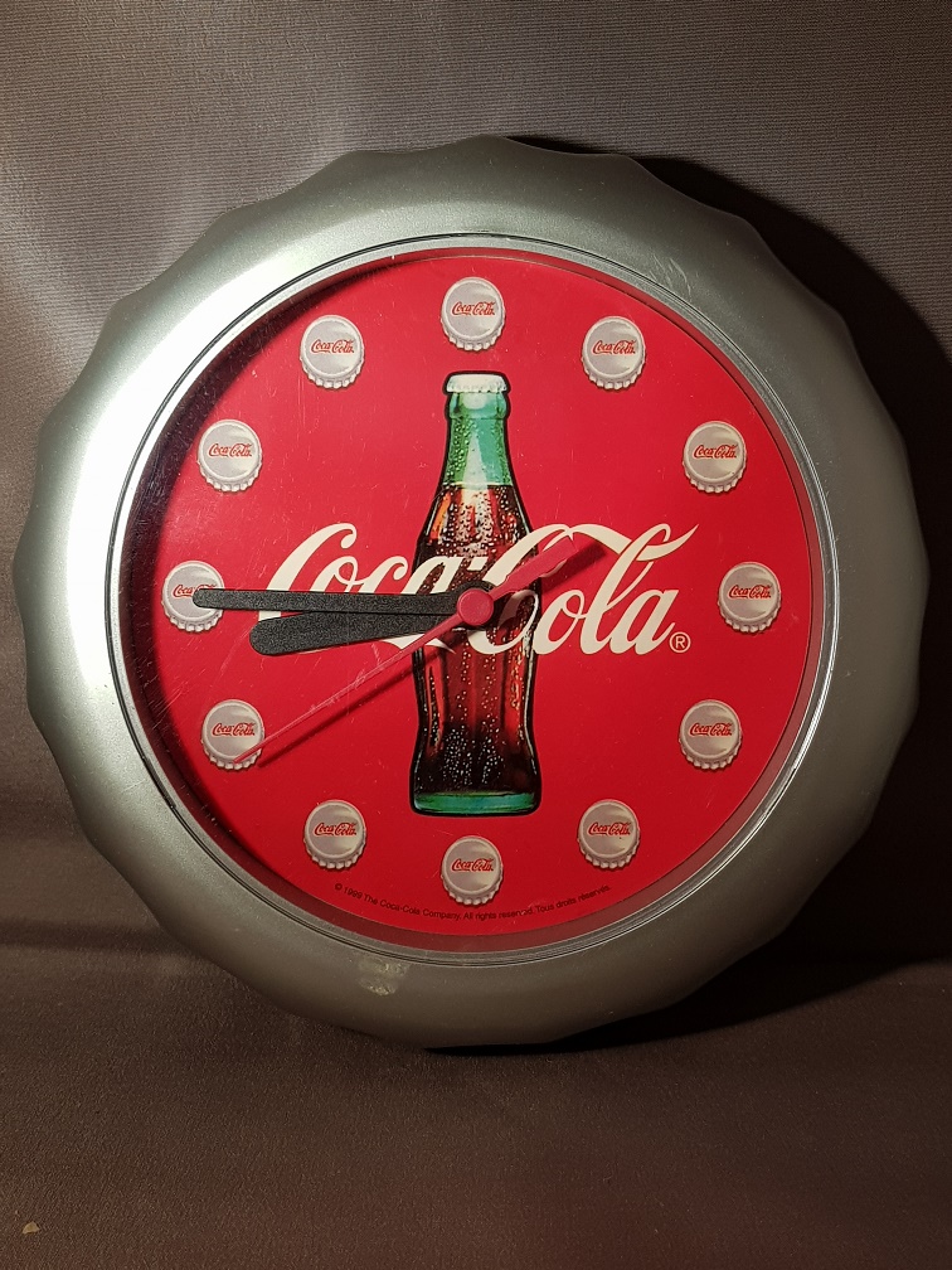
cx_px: 476
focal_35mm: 26
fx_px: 953
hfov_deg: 53.1
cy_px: 635
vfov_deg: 67.3
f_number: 1.7
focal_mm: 4.3
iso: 50
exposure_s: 1/100
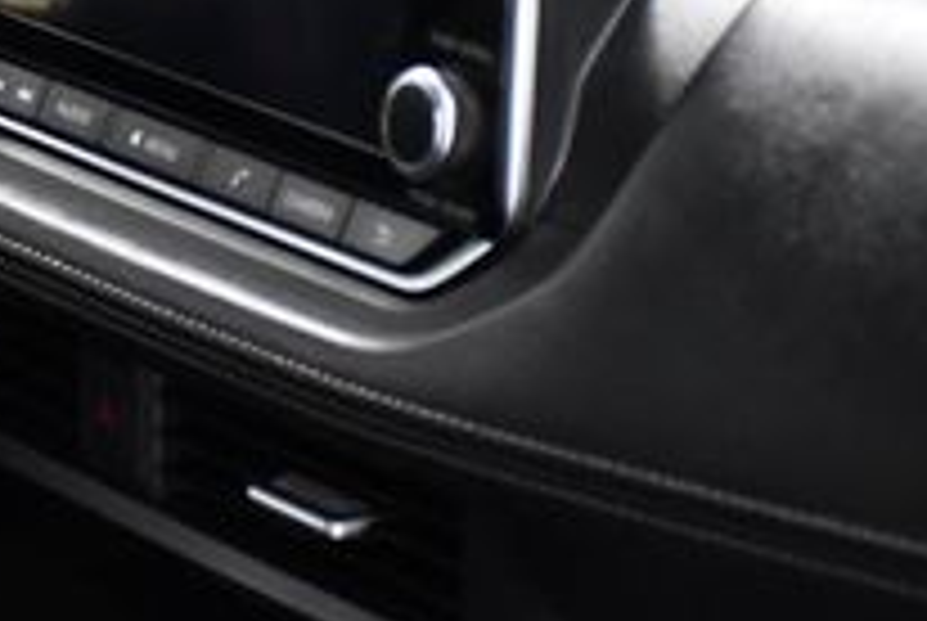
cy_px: -29
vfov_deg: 5.7
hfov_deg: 8.3
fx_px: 6240
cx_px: -504
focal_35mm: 242
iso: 2500
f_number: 4.8
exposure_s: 1/160
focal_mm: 52
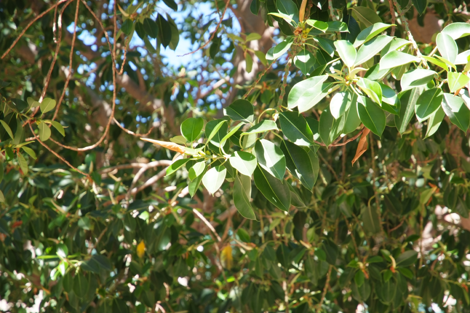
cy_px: 156
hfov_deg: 16.0
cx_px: 235
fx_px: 1671
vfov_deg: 10.7
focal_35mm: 128
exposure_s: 1/90
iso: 250
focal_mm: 85
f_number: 5.6
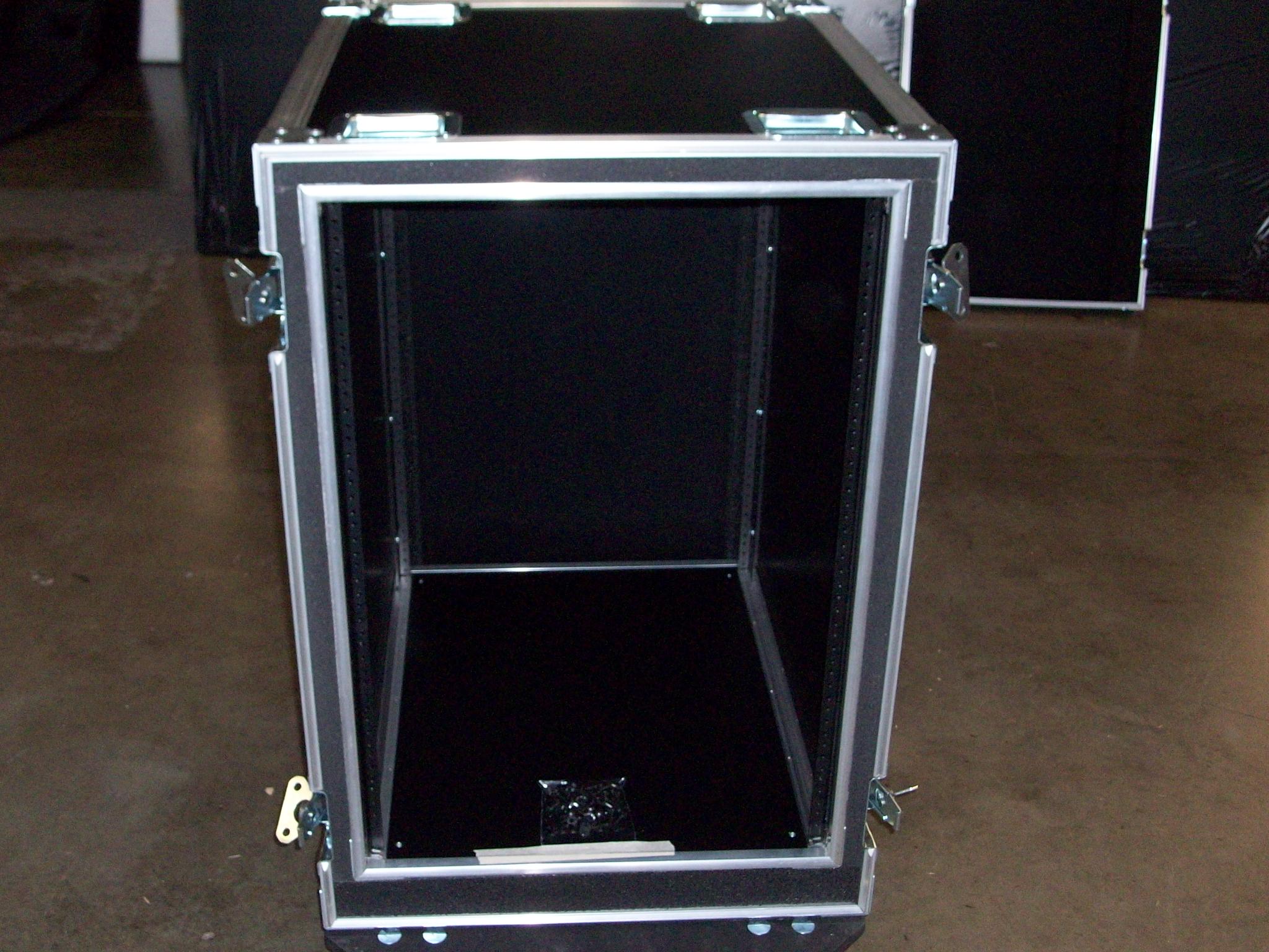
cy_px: 476
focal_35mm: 42
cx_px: 634
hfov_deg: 44.8
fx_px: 1540
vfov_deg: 34.3
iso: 200
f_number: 3.2
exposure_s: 1/46
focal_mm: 7.1
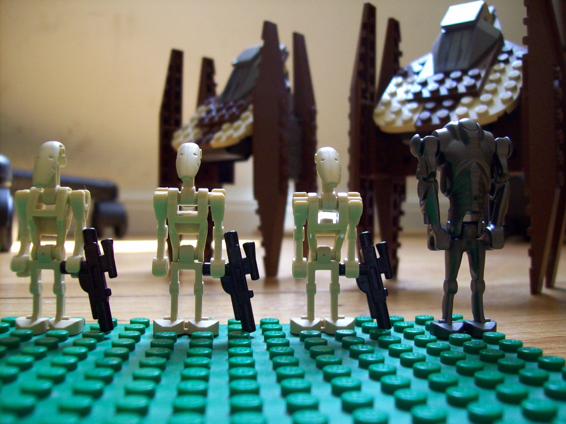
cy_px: 212
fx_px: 588
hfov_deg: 51.4
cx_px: 283
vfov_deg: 39.6
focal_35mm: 36
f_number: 2.7
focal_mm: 6
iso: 160
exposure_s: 1/14.8
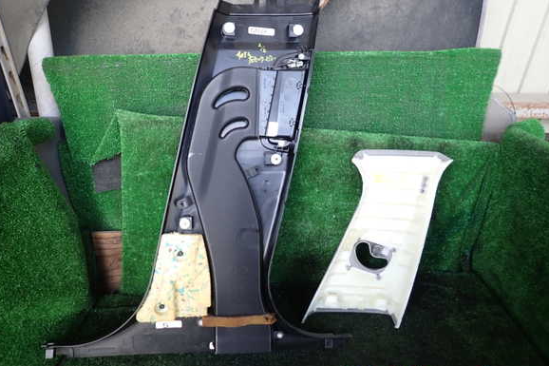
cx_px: 274
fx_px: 412
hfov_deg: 67.4
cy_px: 176
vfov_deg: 47.9
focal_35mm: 27
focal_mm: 4.5
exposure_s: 1/60
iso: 100
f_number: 2
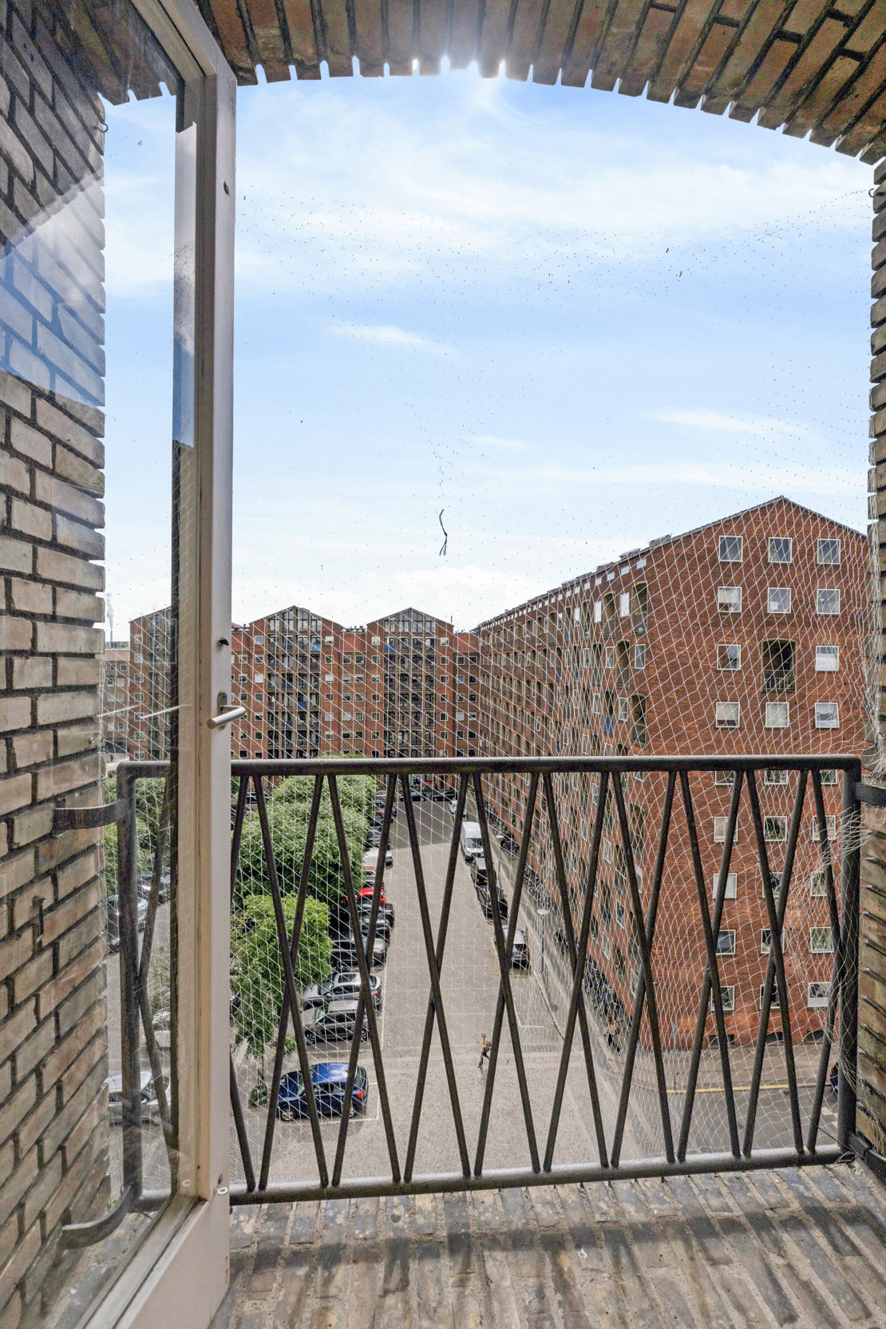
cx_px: 443
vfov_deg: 100.4
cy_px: 664
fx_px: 554
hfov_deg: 77.3
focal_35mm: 15
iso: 200
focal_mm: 10
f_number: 8
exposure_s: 1/1250
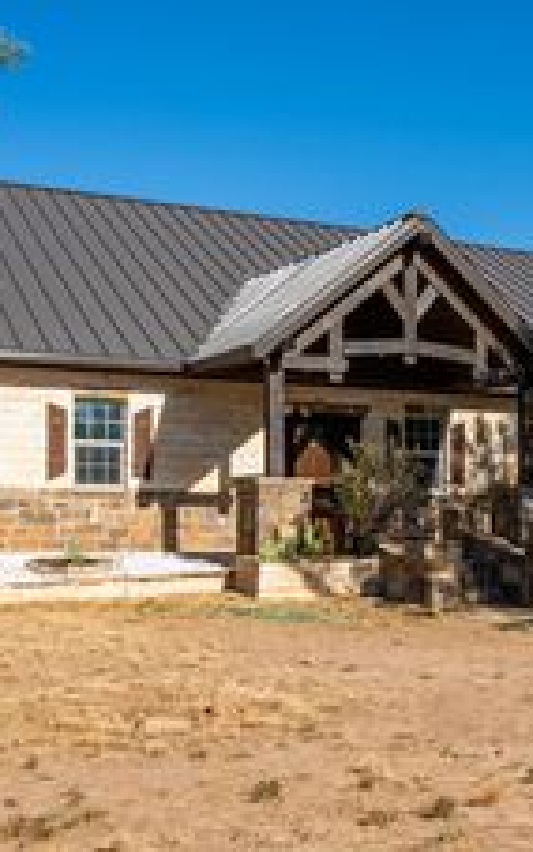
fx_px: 1301
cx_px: 417
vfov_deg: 36.2
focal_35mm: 56
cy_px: 467
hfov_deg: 22.9
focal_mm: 25
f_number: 22
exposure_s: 1/60
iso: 160
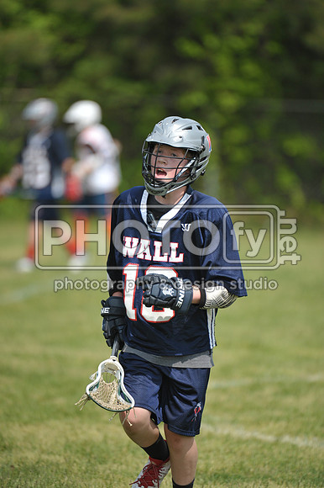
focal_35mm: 360
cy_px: 244
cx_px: 162
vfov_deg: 5.7
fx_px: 4865
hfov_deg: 3.8
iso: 640
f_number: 4
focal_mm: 360
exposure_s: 1/3200
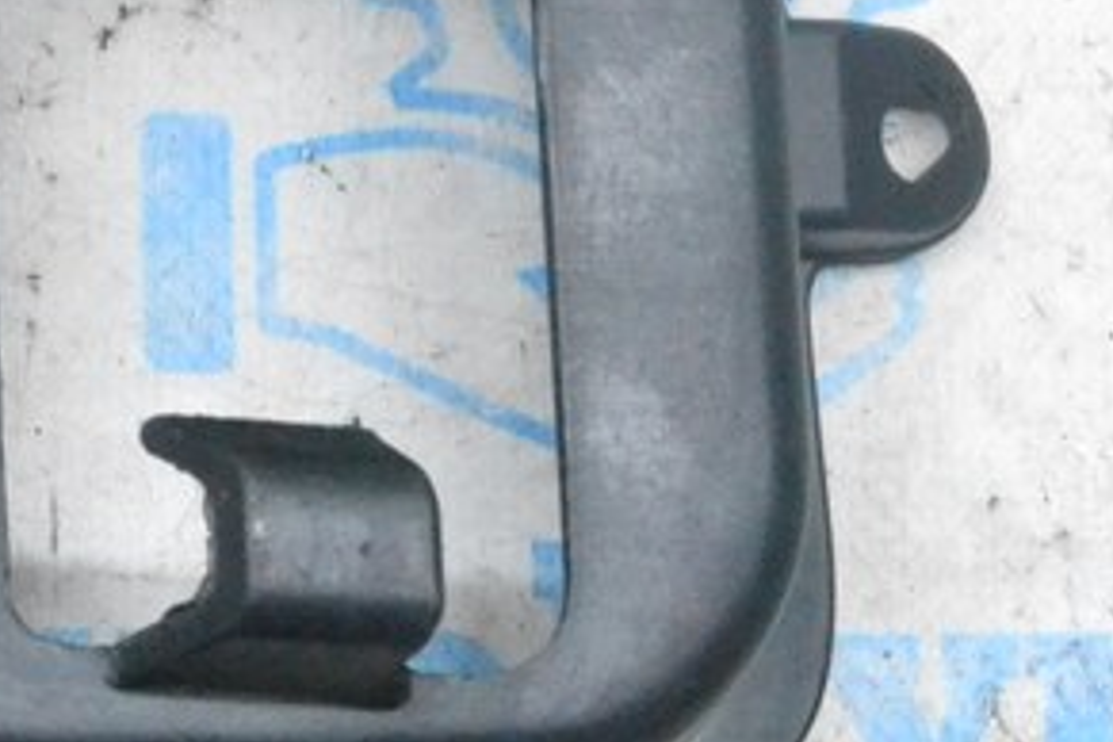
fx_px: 5225
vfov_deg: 8.1
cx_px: -463
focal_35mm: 169
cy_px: 33
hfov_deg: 11.7
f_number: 10
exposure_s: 1/125
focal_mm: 32
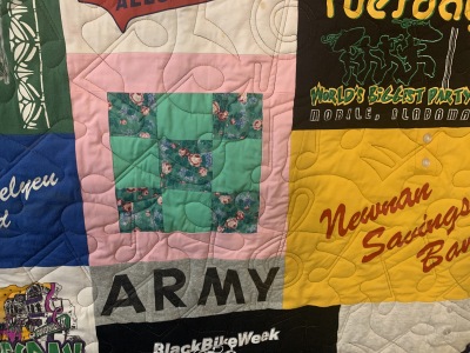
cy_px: 176
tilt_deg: -16.3
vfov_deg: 53.1
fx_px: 353
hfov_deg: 67.3
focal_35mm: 26
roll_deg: -0.5
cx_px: 235
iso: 320
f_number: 1.8
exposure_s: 1/40
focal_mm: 4.25
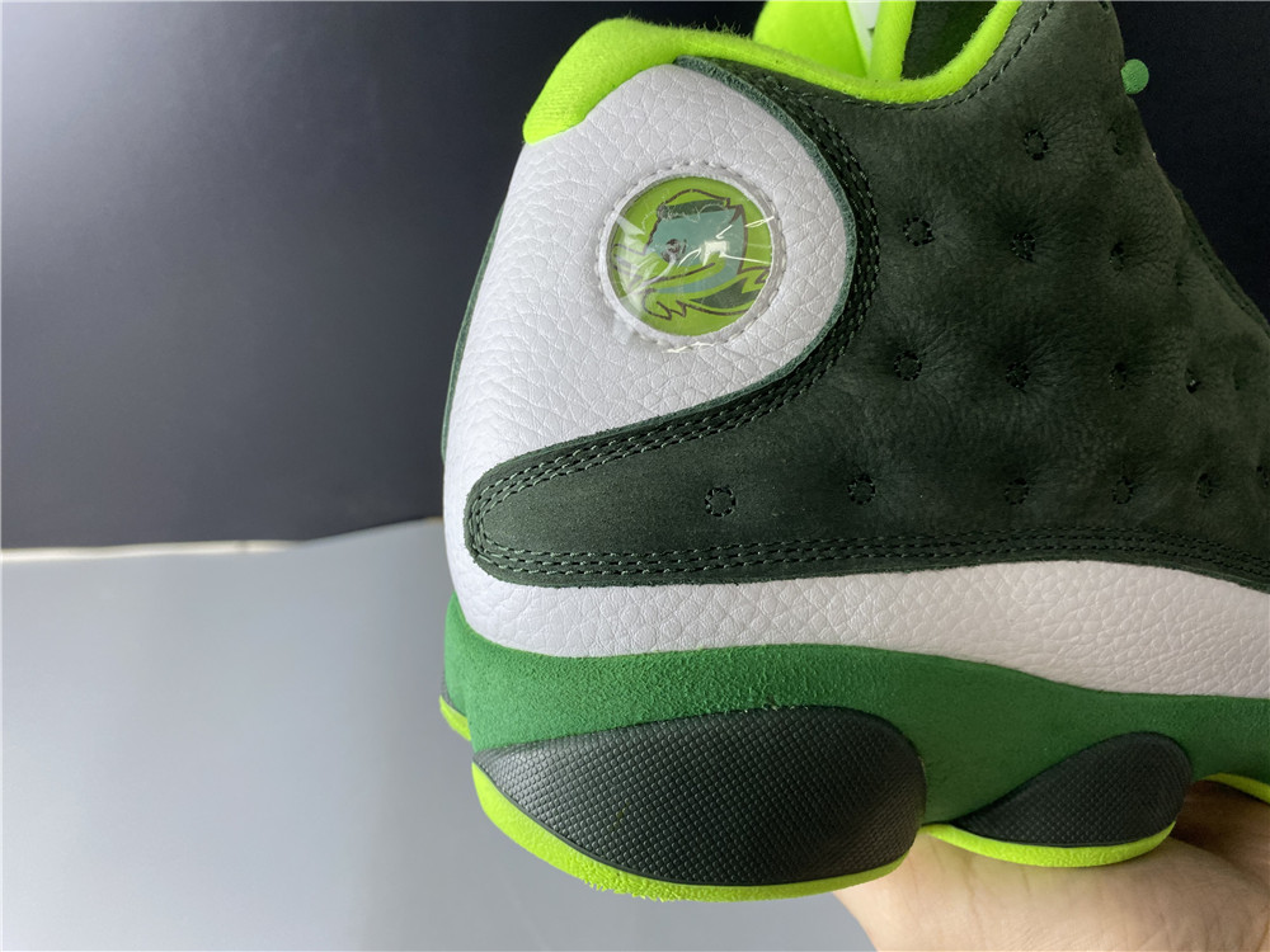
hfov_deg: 67.3
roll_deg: +1.1
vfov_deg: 53.1
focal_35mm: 26
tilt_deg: -41.7
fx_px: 954
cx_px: 635
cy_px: 476
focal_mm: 4.25
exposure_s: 1/100
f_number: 1.8
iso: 100
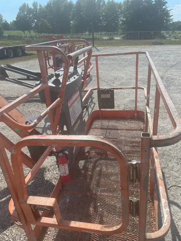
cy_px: 120
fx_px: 181
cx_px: 90
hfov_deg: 53.1
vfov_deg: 67.3
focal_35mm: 26
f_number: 1.6
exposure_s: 1/3509
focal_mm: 4.2
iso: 32
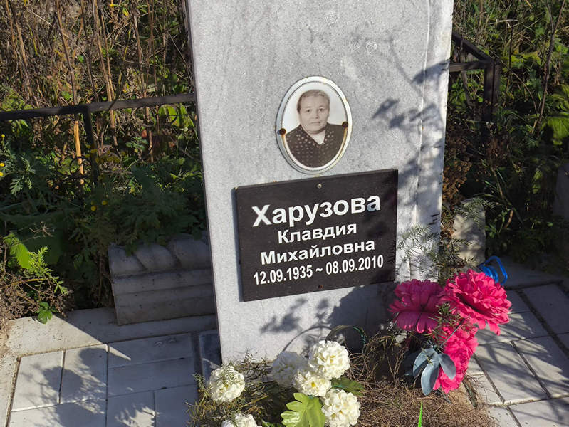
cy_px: 214
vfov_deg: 29.1
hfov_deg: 38.2
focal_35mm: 50
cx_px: 284
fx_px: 822
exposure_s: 1/2317
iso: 50
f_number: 1.7
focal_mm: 4.71
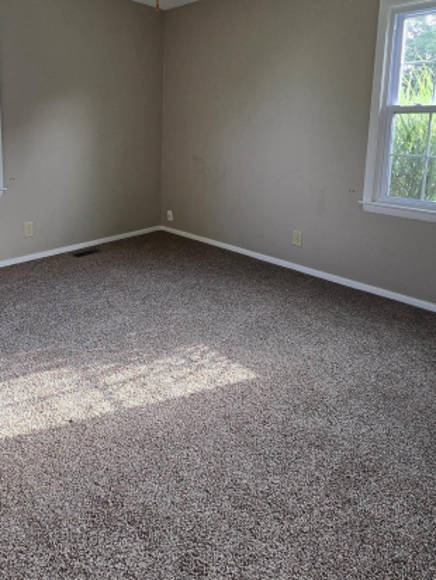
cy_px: 179
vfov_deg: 75.7
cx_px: 173
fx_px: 352
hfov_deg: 62.9
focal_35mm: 21
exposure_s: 1/120
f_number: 2.2
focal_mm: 2.2
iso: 80
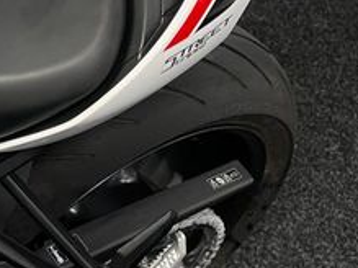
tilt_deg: -37.4
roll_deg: +0.4
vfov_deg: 18.7
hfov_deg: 22.7
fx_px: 786
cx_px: -114
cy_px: -13
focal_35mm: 76
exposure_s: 1/50
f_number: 1.6
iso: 100
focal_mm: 5.1
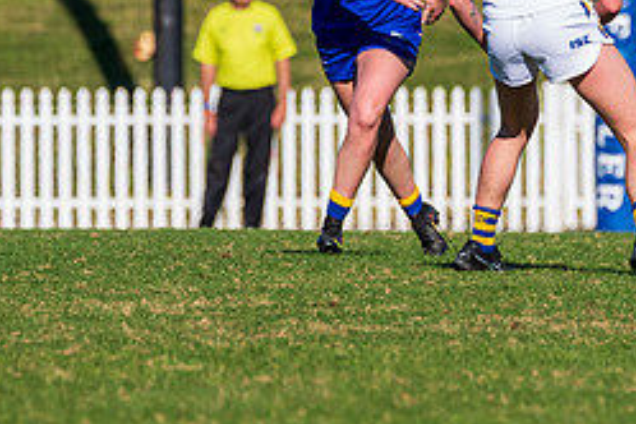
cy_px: 11
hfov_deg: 1.7
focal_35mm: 1220
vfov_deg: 1.1
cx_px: 606
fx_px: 21552
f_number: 10
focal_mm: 450
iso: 800
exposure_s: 1/2000
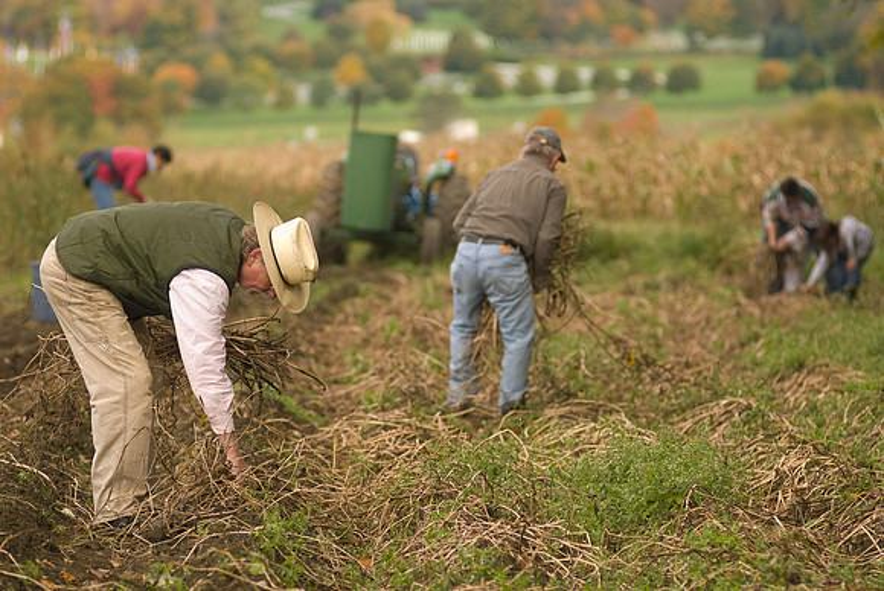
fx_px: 5346
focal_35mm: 218
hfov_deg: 9.5
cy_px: 296
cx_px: 442
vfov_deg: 6.3
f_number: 3.5
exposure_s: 1/800
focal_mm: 145
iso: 400
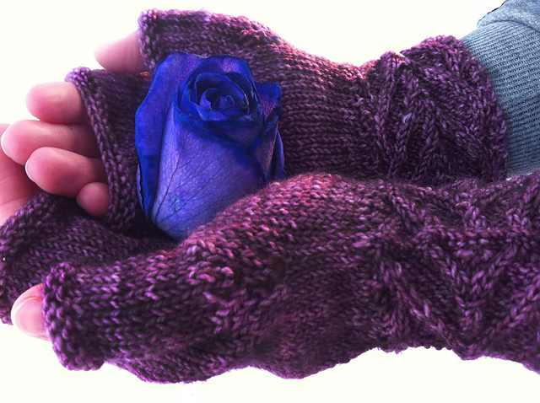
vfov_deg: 40.6
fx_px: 545
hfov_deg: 52.7
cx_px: 270
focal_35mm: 35
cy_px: 202
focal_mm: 3.85
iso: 80
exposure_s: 1/33
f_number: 2.8
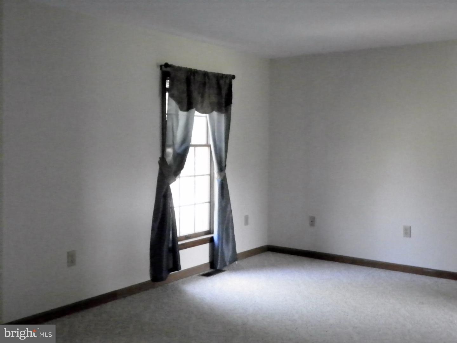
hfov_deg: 46.8
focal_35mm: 40
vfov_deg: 36.0
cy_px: 172
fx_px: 528
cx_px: 228
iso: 1600
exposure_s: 1/100
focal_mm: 7.1
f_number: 3.2
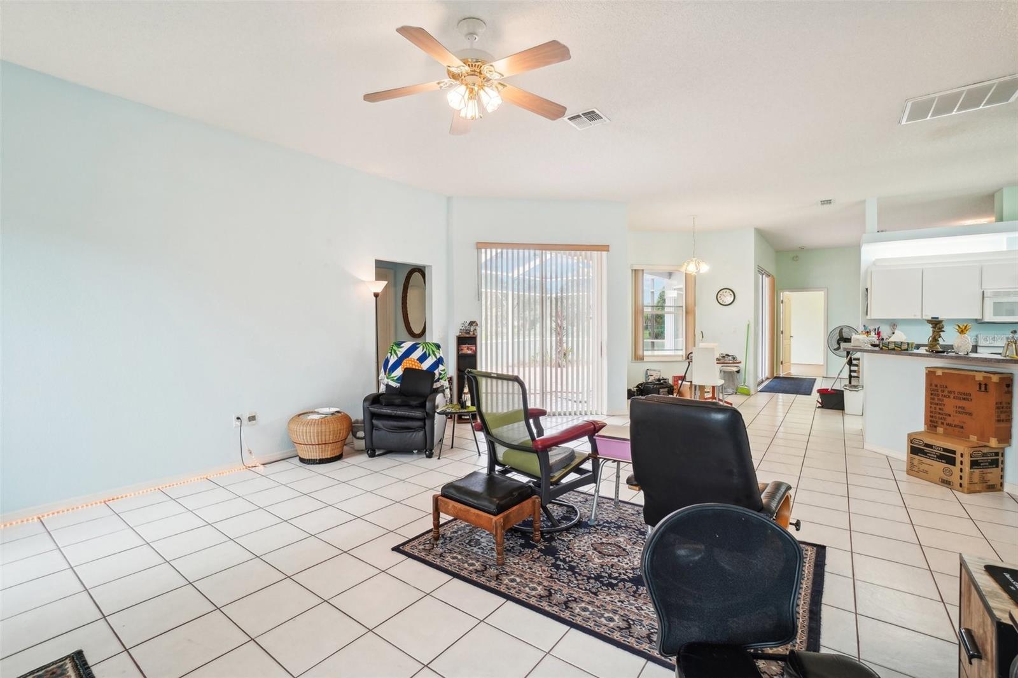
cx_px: 509
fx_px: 424
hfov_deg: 100.4
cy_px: 339
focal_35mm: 15
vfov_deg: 77.3
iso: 400
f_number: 8
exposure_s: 1/20
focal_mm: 10
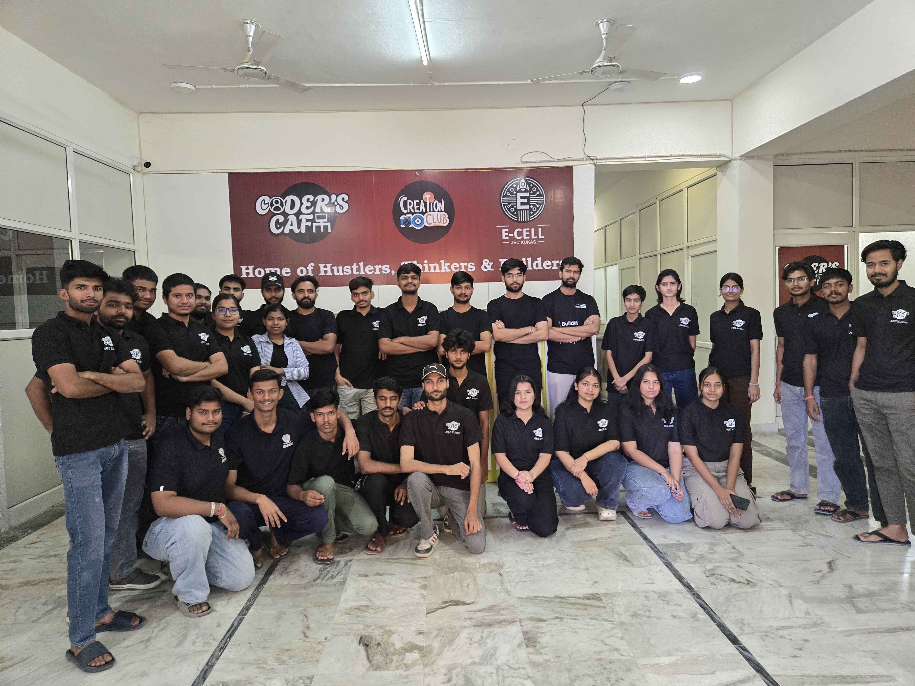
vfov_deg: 58.9
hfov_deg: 73.9
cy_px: 343
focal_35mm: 23
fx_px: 608
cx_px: 458
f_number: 1.8
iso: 1000
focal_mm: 5.4
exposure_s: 1/100
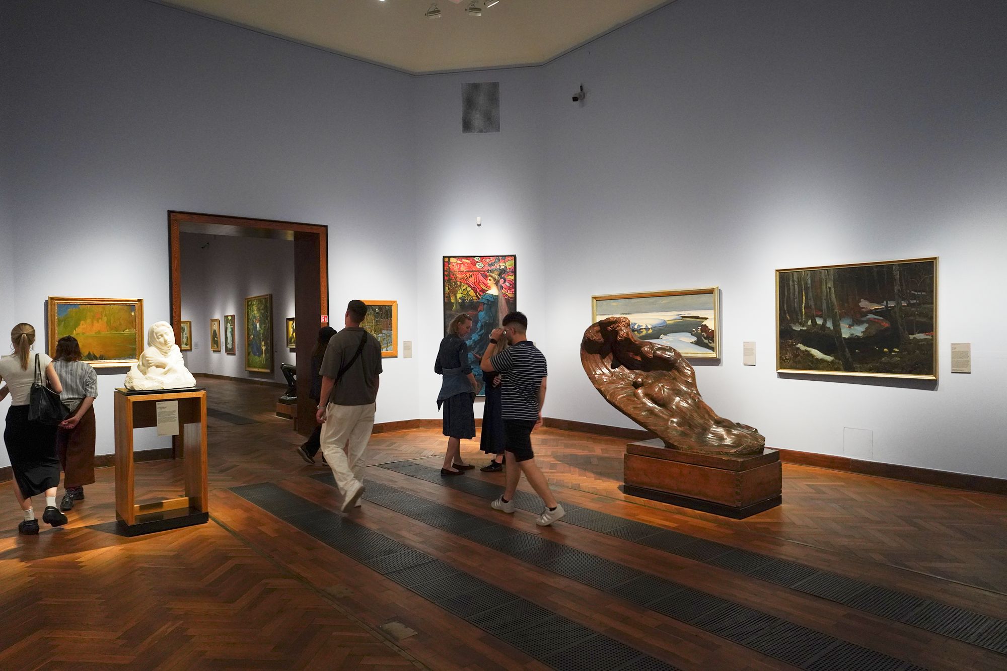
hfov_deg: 73.7
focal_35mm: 24
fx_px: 671
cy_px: 336
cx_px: 504
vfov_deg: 53.1
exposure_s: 1/80
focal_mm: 24
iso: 3200
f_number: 4
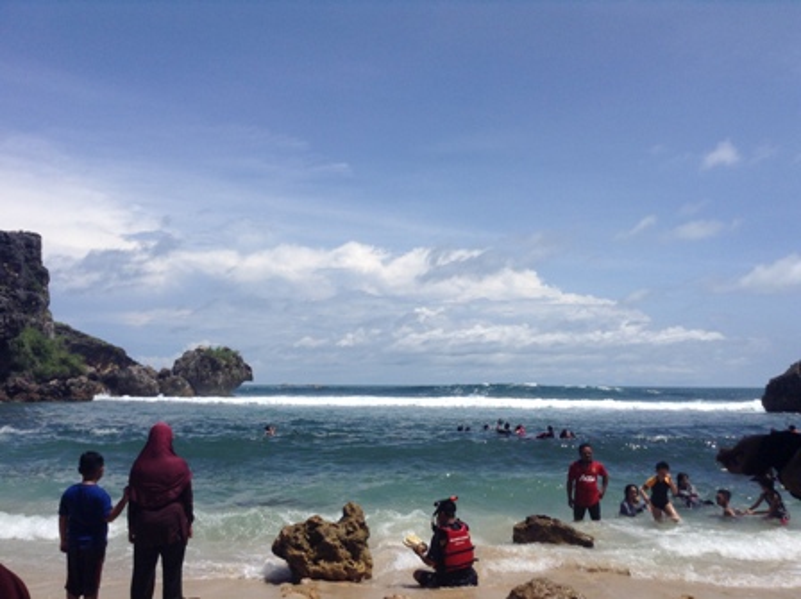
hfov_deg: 55.4
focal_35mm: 33
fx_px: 763
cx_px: 400
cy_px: 300
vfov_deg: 42.9
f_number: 2.4
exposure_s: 1/2519
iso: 25
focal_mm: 3.3
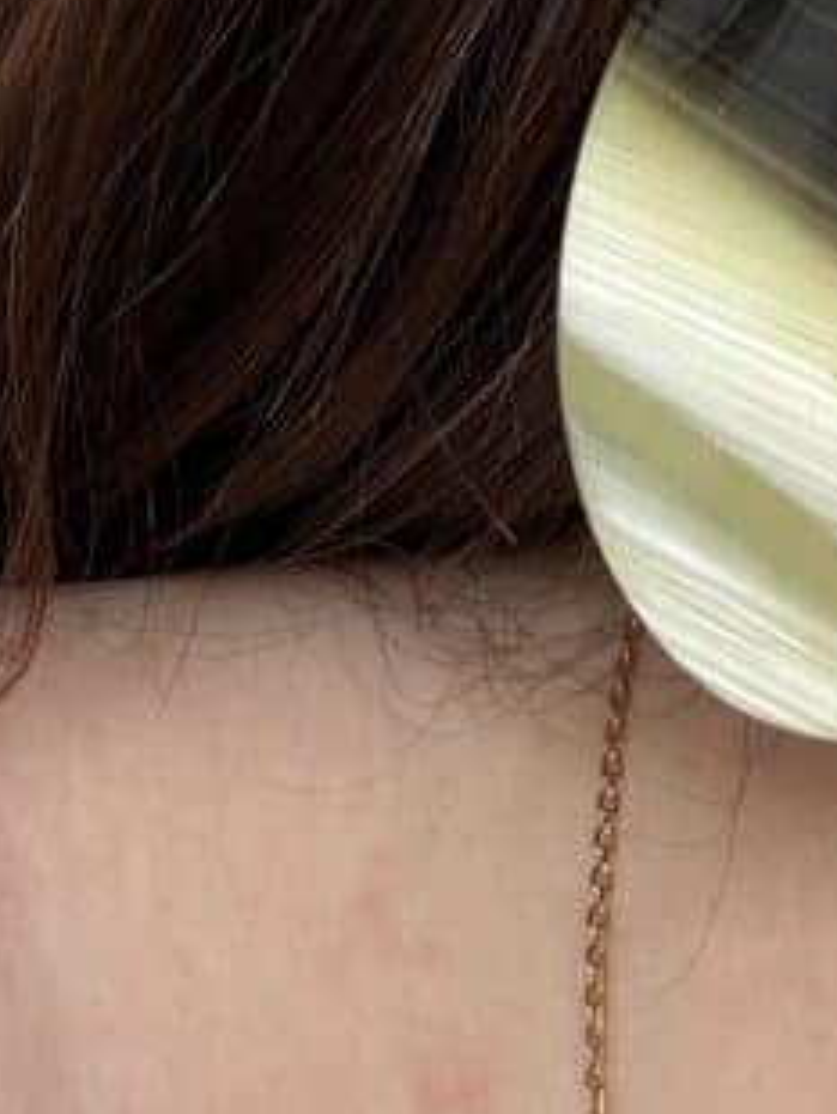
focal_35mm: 99
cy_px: 86
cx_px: 144
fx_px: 3187
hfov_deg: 14.9
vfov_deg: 19.4
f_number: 1.9
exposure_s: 1/100
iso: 32
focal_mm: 2.69
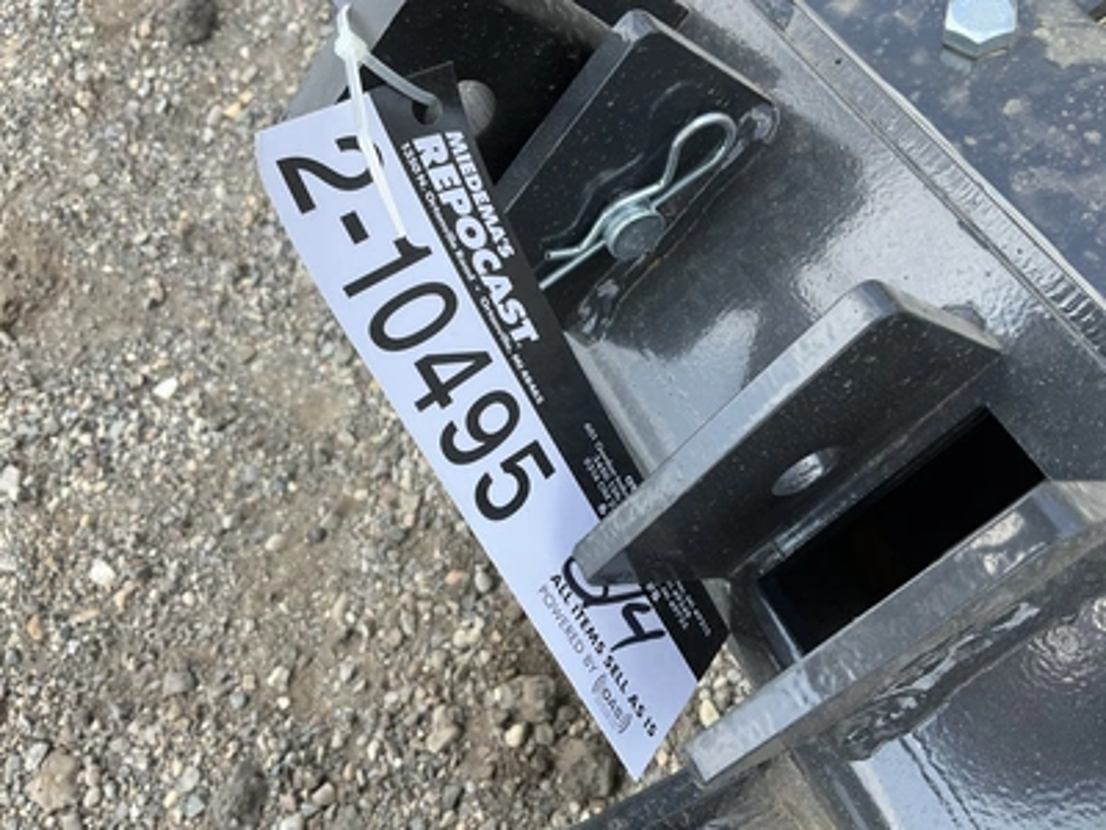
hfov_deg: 61.7
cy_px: 415
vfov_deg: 48.2
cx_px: 553
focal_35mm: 29
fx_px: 927
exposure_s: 1/500
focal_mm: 3
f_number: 1.8
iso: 25
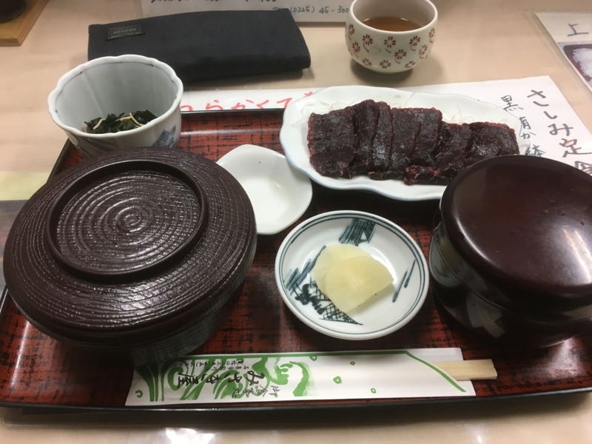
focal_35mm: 29
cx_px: 296
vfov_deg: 48.2
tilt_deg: -49.9
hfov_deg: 61.7
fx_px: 496
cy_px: 222
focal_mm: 4.15
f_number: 2.2
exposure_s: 1/30
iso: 80
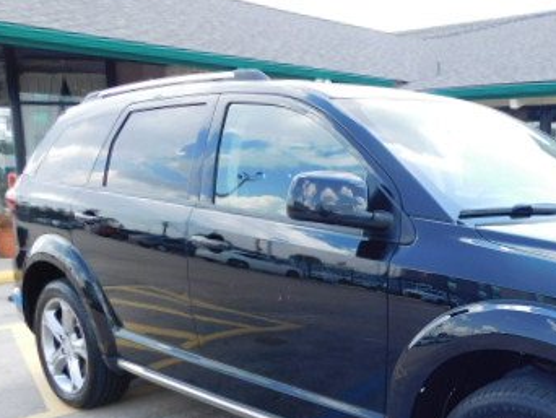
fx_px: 691
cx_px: 473
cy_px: 312
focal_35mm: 43
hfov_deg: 41.2
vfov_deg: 33.0
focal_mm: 4
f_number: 3
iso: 125
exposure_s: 1/320
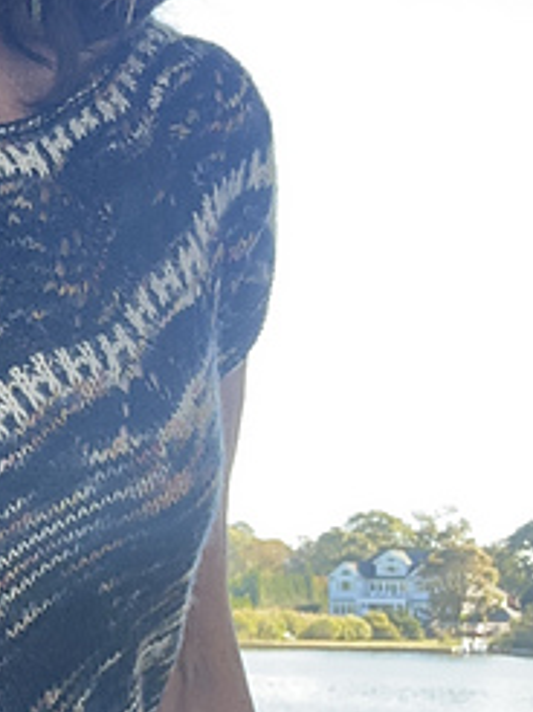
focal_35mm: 78
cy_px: 394
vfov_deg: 25.0
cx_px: -139
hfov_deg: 17.8
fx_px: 1604
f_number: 1.9
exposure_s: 1/121
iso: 50
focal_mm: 2.69
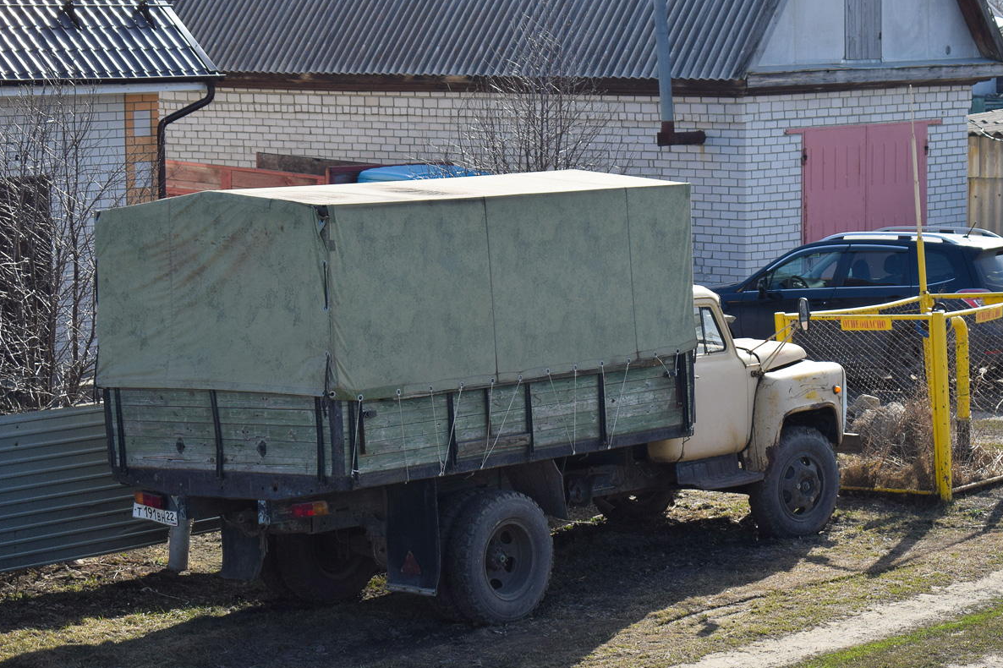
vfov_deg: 16.3
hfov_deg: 24.3
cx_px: 502
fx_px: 2326
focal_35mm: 84
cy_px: 335
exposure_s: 1/500
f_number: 5.6
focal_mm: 55
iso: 200
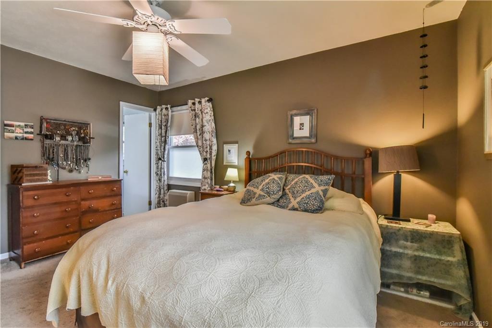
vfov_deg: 73.8
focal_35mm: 16
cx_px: 246
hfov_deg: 96.7
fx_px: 219
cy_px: 164
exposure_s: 1/250
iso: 4000
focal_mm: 16
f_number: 8
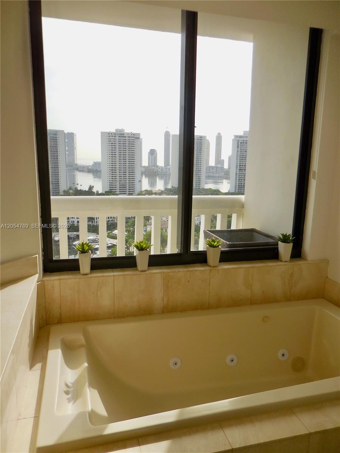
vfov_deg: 69.4
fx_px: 327
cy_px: 226
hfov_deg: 54.9
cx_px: 170
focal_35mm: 25
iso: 125
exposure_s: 1/640
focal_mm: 4.5
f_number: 3.3
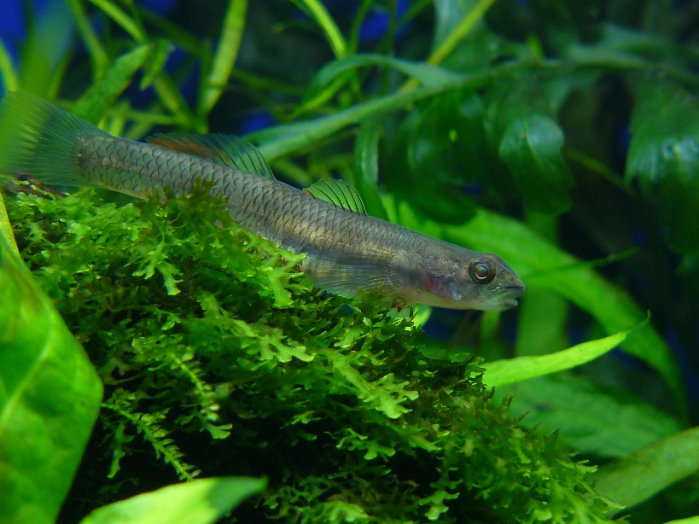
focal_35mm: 99
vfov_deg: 14.9
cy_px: 262
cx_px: 350
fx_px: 1999
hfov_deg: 19.8
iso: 100
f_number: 3.2
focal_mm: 11
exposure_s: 1/3.2
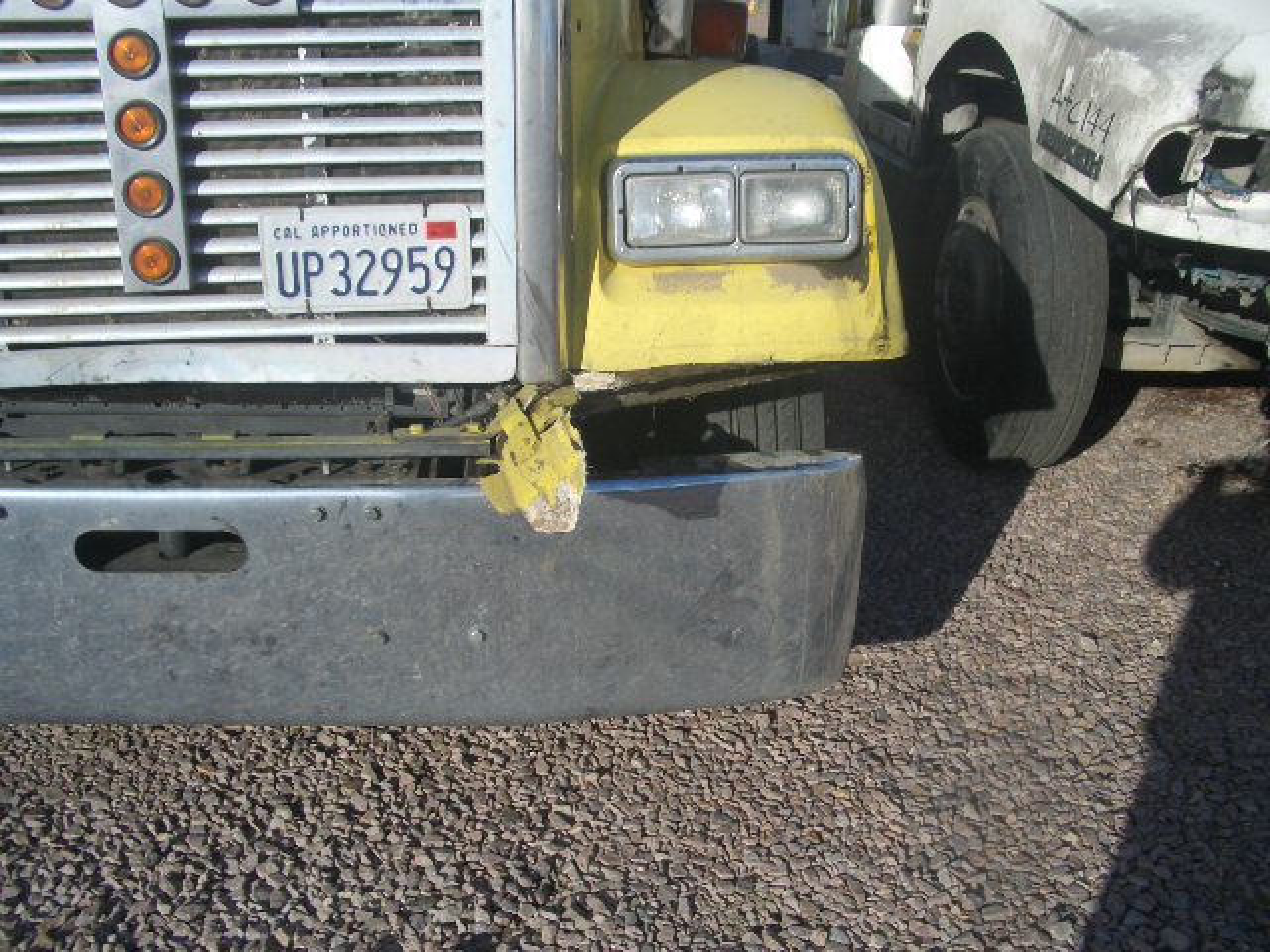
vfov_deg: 40.7
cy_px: 476
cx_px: 635
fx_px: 1284
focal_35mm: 35
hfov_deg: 52.6
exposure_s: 1/640
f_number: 4.3
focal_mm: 5.8
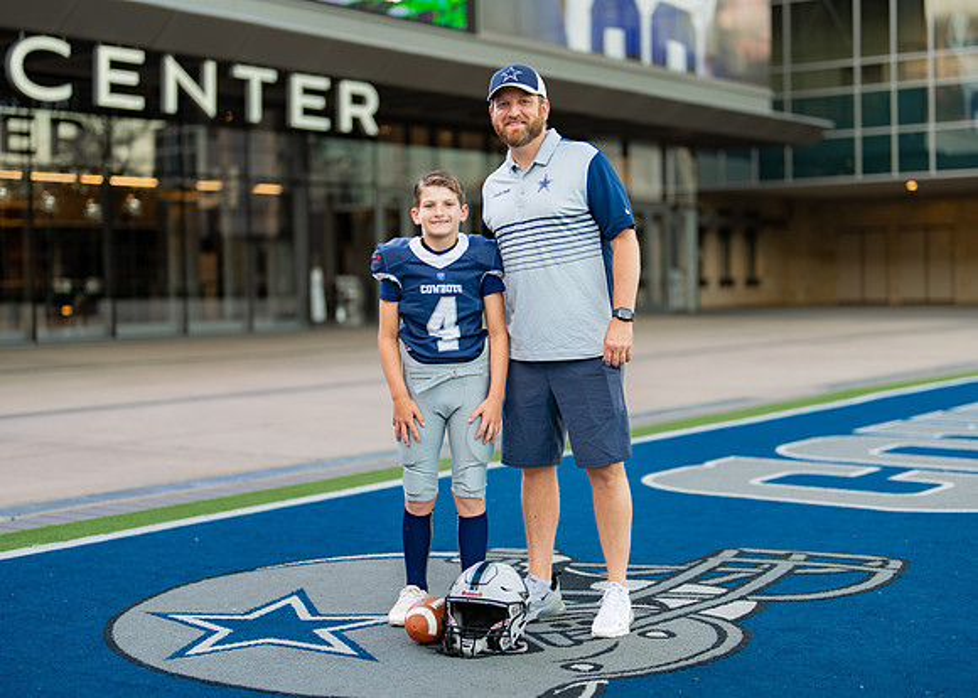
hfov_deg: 33.8
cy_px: 341
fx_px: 1607
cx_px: 517
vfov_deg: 24.5
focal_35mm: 58
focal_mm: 50
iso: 100
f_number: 1.2
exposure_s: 1/400
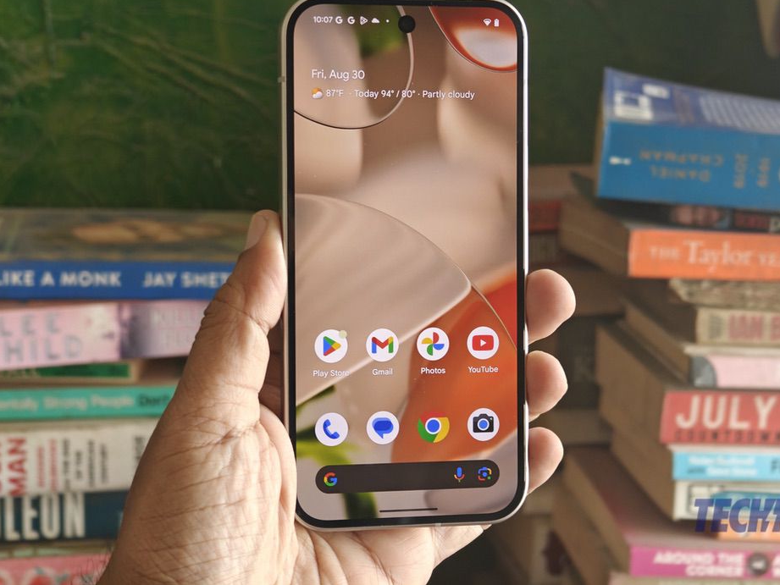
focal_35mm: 76
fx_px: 1713
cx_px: 395
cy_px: 268
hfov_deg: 25.7
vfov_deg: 19.4
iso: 500
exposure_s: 1/50
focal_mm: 13.3
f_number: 14
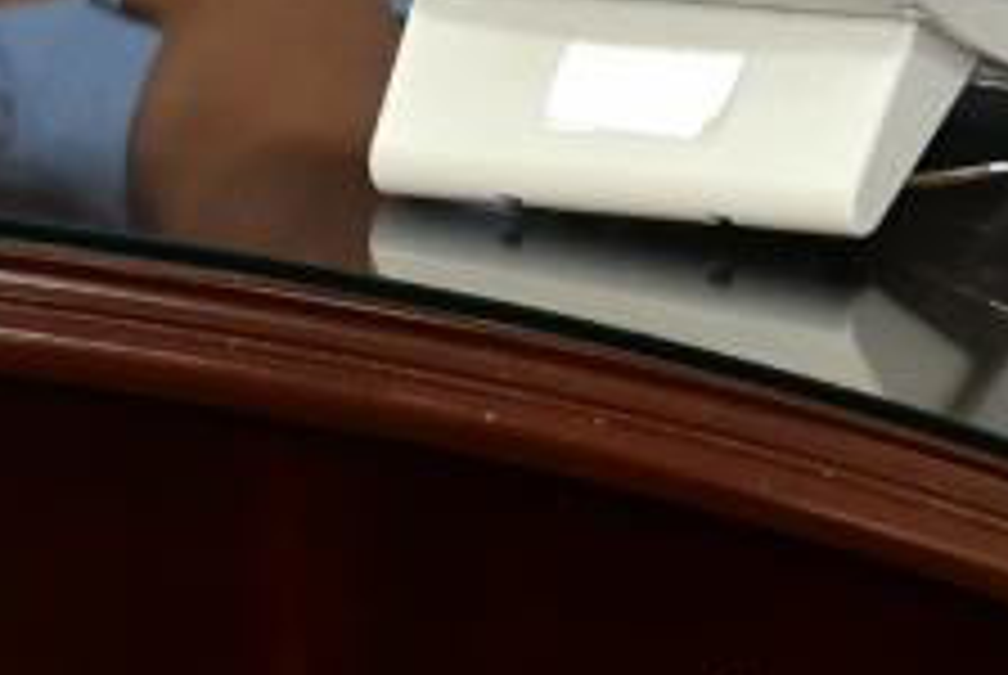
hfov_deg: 4.2
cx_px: 2187
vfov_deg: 2.8
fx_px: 13570
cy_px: -1269
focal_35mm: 484
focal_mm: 45
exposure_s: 1/60
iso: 900
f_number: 4.5
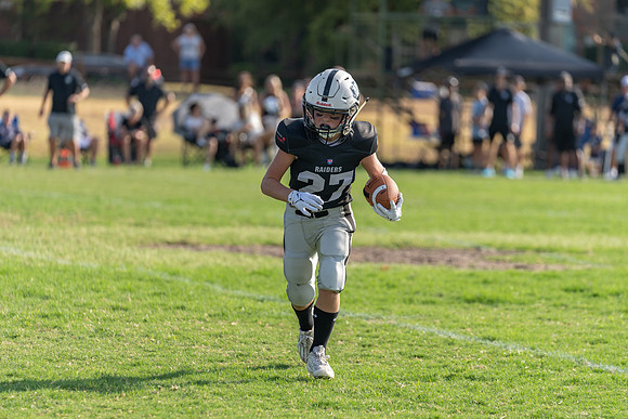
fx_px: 3437
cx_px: 314
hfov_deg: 10.4
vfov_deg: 7.0
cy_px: 210
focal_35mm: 197
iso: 100
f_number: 3.5
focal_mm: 197
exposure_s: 1/1600
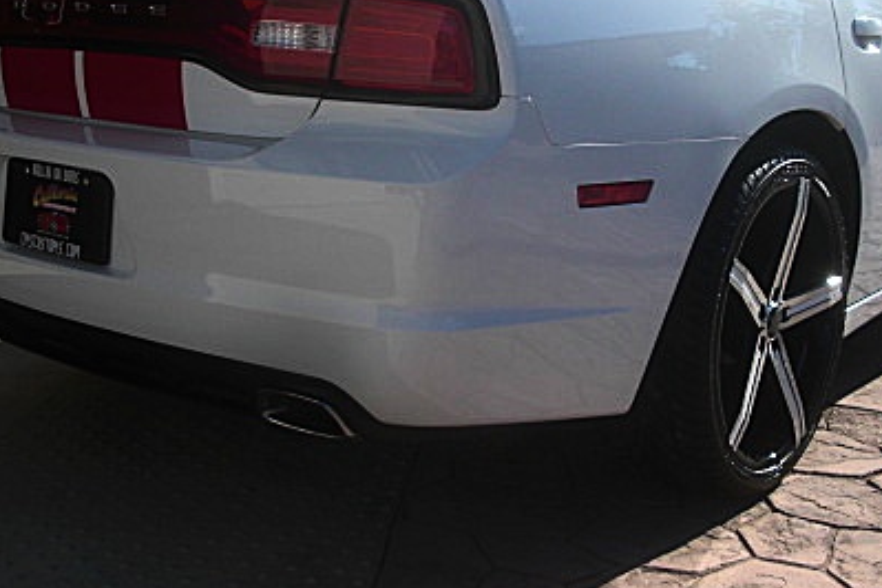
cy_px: 252
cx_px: 491
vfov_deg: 22.6
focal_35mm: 60
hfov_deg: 33.4
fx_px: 1470
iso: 50
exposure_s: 1/1000
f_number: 2.8
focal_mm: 6.3
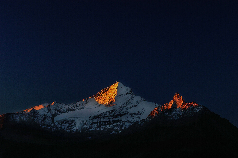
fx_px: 793
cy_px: 79
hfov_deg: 17.1
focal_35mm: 120
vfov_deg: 11.4
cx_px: 119
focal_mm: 80
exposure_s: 1/125
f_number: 4.5
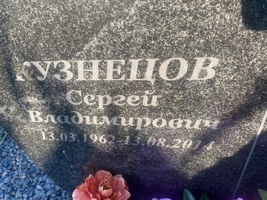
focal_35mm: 26
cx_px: 134
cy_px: 100
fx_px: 201
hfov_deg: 67.3
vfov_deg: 53.1
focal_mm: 4.25
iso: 32
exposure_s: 1/502
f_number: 1.8
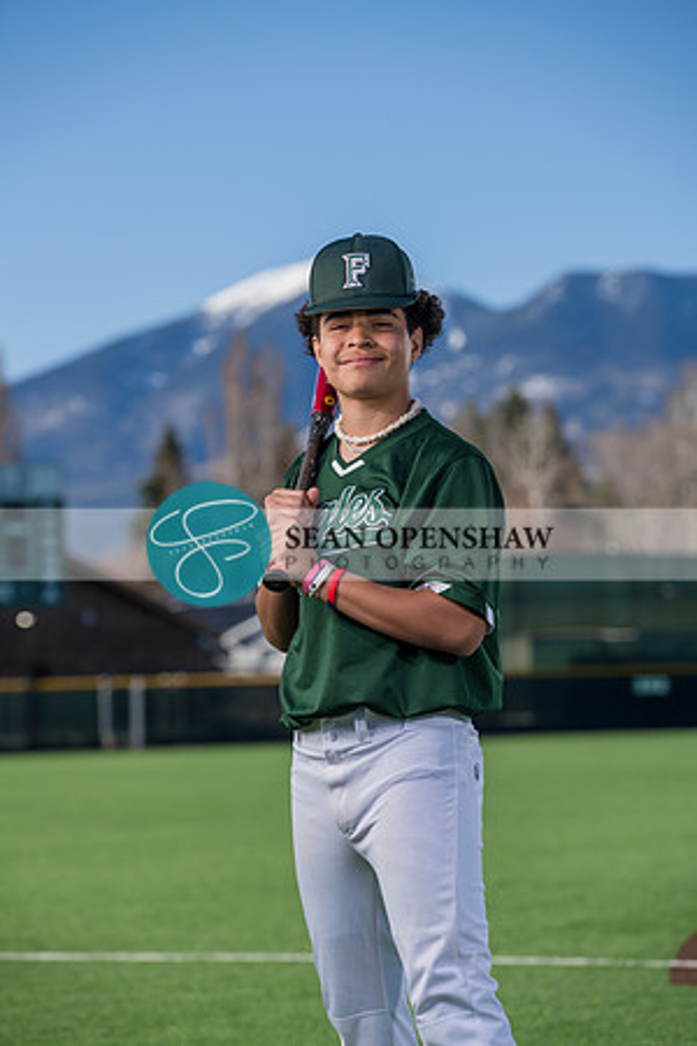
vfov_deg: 16.3
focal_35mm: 126
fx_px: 3659
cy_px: 523
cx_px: 348
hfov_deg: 10.9
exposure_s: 1/800
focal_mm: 126
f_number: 4.5
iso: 125
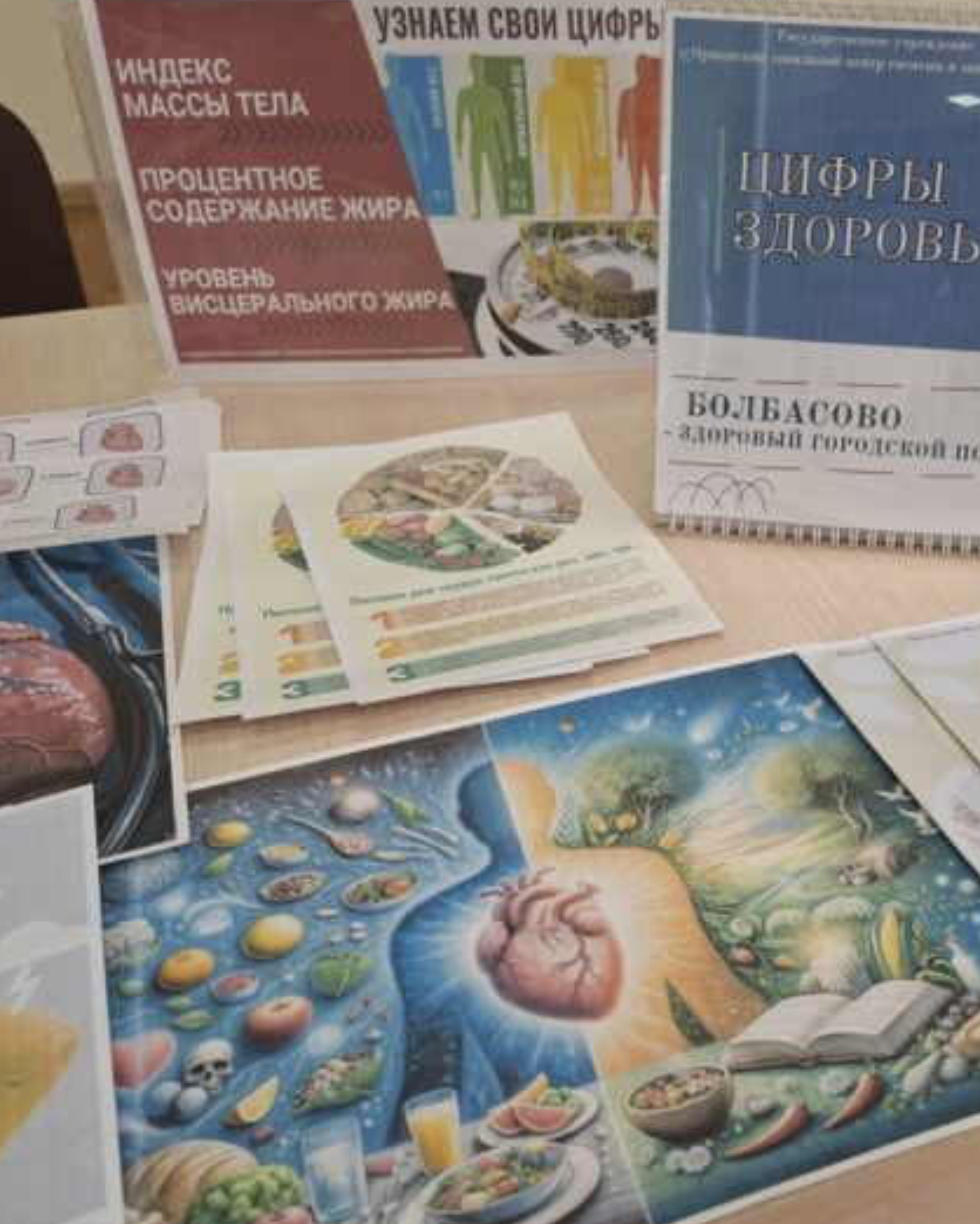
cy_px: 584
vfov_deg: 54.2
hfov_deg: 43.1
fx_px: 1196
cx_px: 743
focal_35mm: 33
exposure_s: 1/100
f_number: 1.8
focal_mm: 5.54
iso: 125
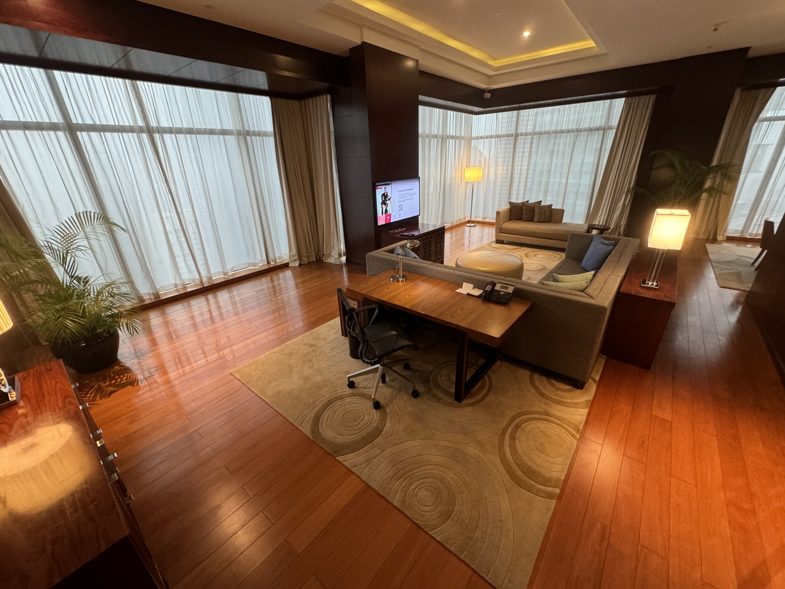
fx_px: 317
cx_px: 392
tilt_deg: -23.1
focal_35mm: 14
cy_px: 294
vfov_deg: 85.7
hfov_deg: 102.1
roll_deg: +1.1
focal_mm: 2.22
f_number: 2.2
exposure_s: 1/50
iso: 400
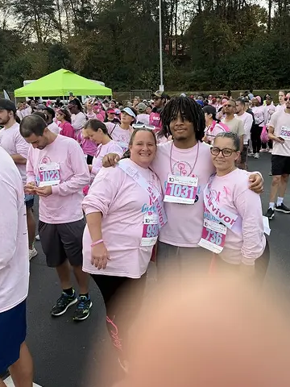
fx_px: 335
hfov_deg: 46.5
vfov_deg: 60.0
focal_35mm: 30
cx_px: 175
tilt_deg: -15.6
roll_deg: -1.1
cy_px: 200
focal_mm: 6.76
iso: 80
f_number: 1.78
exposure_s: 1/671
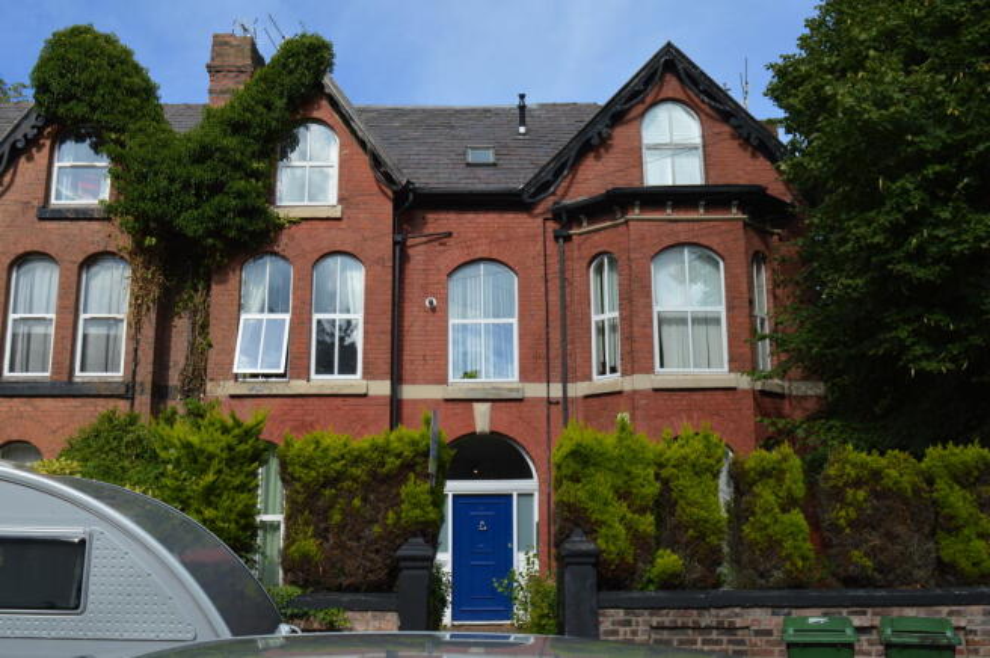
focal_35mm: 36
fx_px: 989
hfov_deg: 53.2
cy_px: 329
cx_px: 495
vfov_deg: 36.8
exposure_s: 1/320
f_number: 9
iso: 100
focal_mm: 24
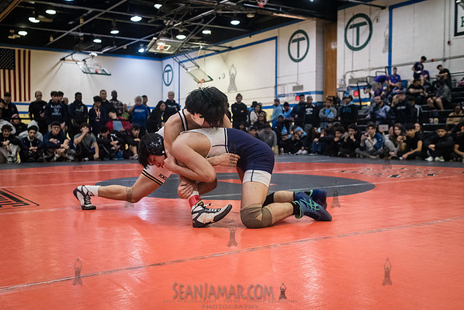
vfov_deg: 34.6
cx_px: 219
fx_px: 497
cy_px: 154
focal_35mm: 39
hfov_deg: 50.0
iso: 8000
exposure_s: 1/400
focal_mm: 35
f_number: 4
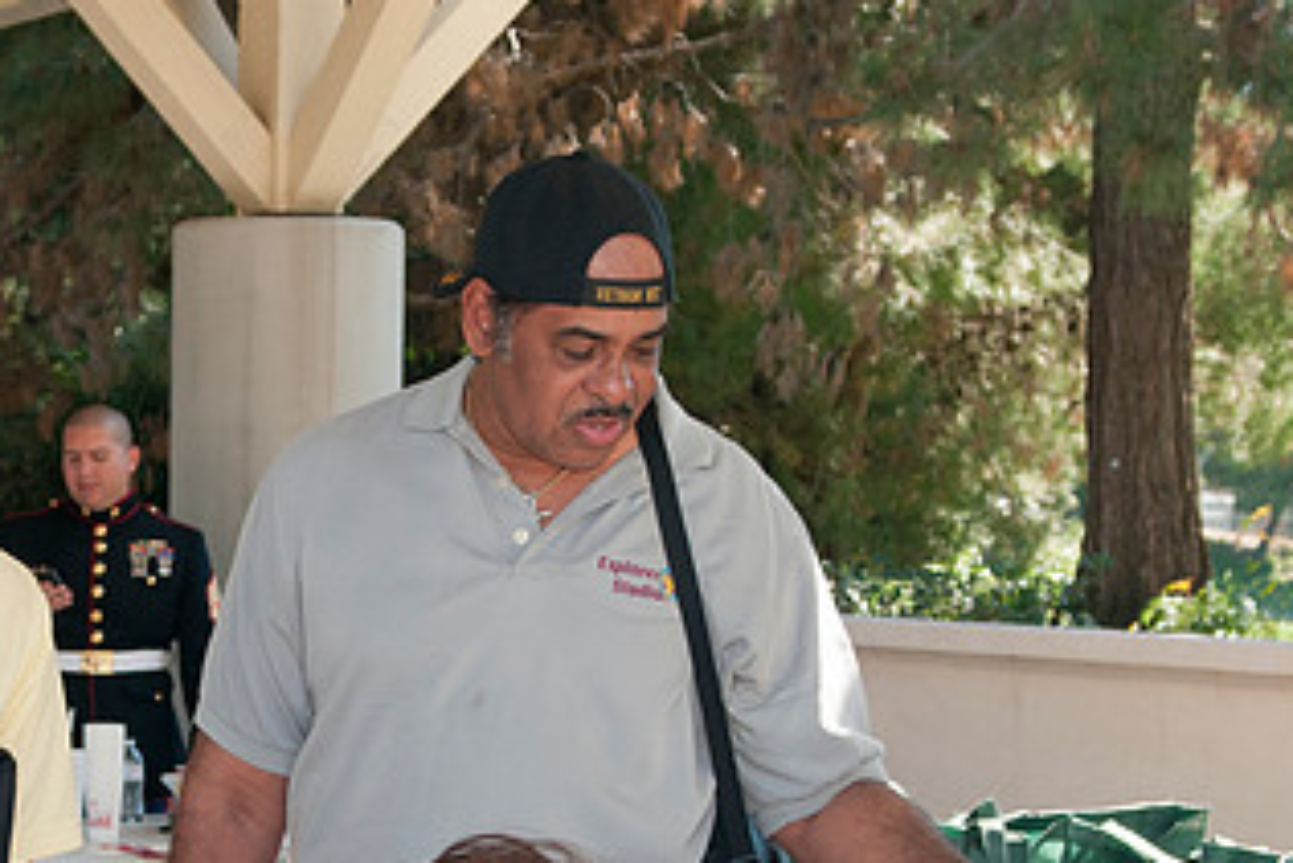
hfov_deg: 21.0
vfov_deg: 14.3
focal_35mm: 95
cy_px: 728
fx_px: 3413
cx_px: 142
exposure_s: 1/80
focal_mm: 28
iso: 200
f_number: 5
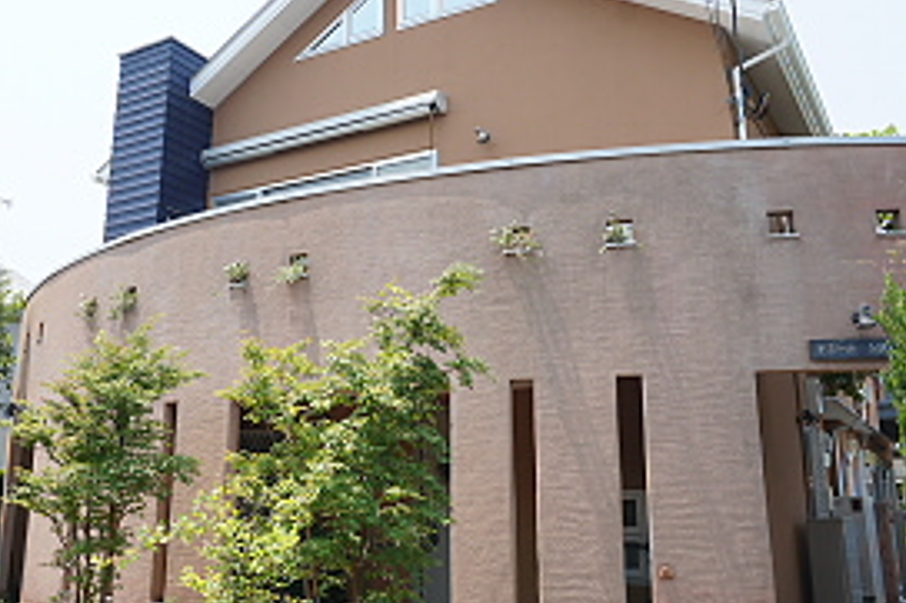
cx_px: 425
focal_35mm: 37
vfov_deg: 35.9
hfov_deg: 51.9
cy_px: 268
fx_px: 931
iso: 100
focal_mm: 16
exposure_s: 1/125
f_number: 8
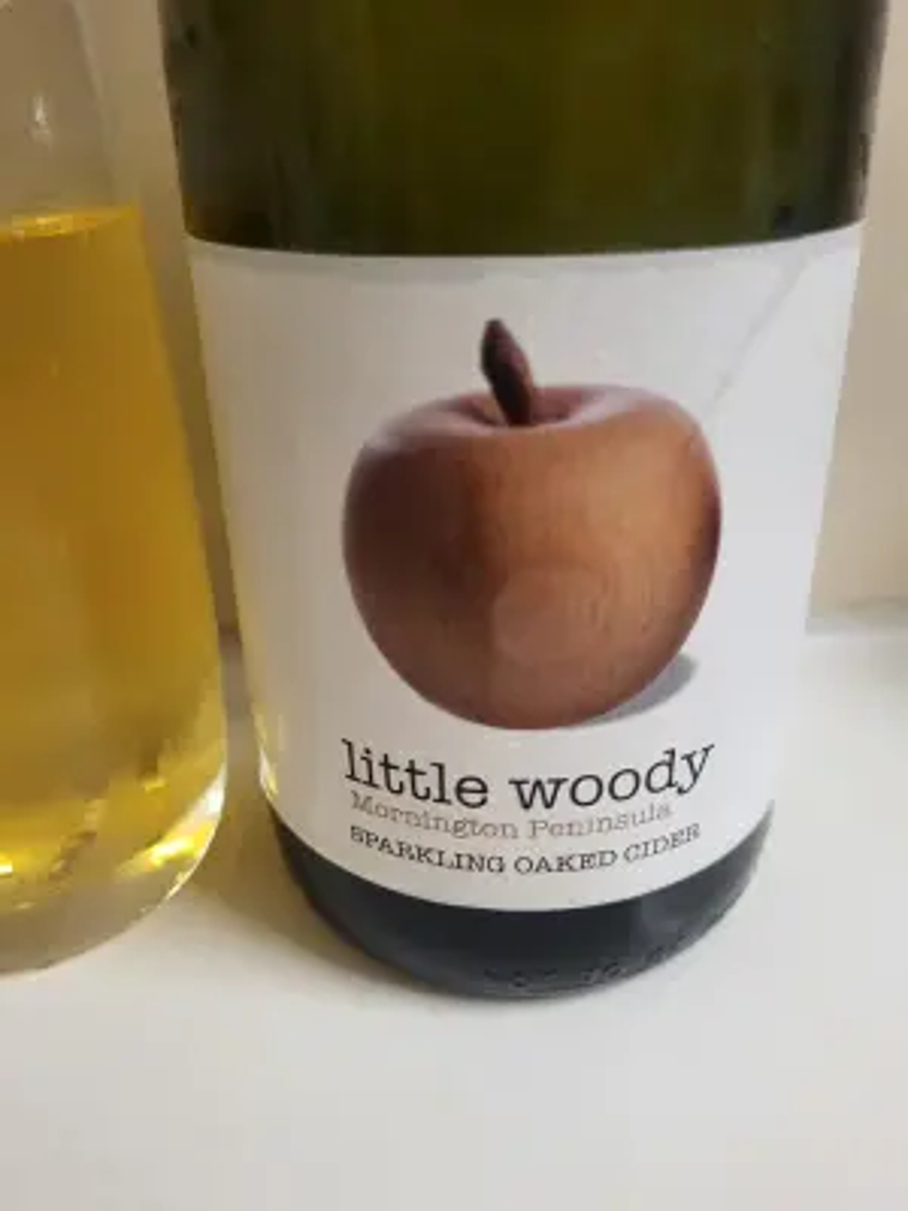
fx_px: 909
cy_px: 606
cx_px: 454
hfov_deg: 53.1
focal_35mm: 26
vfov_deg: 67.3
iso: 500
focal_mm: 5.4
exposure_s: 1/50
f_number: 1.8
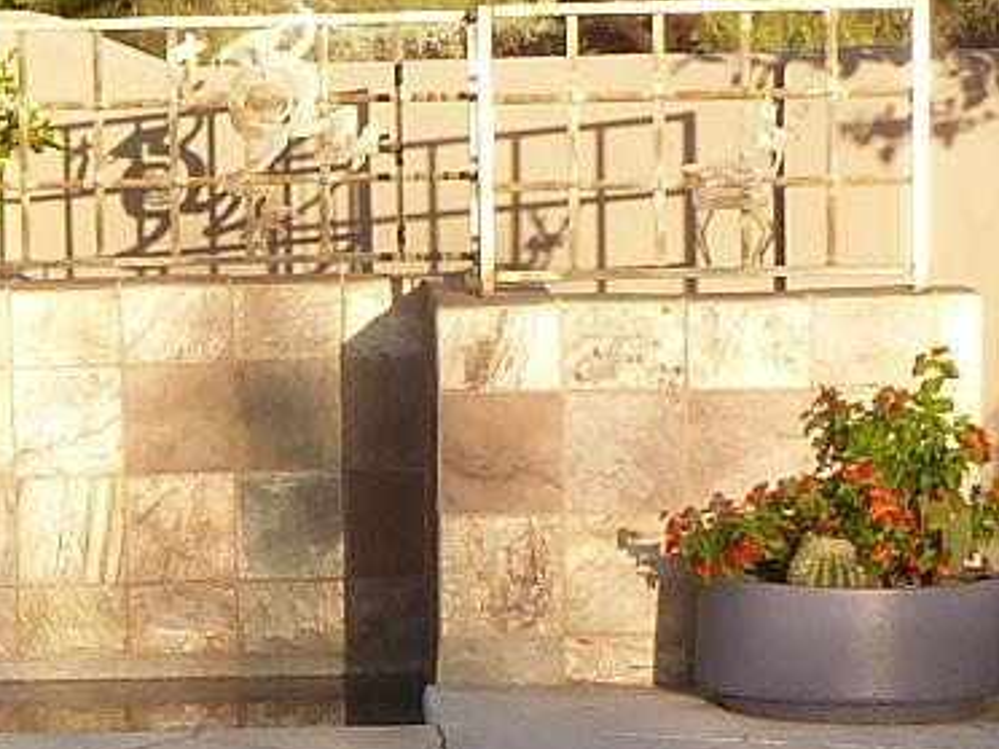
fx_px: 4762
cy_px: 575
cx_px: 56
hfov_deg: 11.9
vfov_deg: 9.0
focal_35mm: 165
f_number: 4
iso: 100
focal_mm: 4.3
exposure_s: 1/200
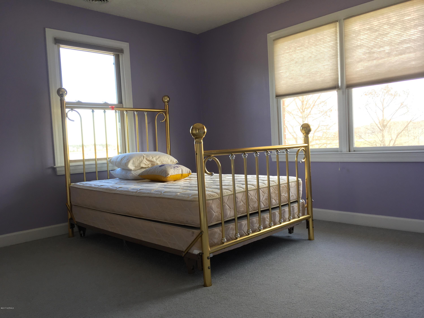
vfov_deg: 48.2
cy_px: 159
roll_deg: +3.1
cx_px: 212
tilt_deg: -3.7
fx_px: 355
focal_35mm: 29
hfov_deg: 61.7
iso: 32
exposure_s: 1/30
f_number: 2.2
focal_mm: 4.15
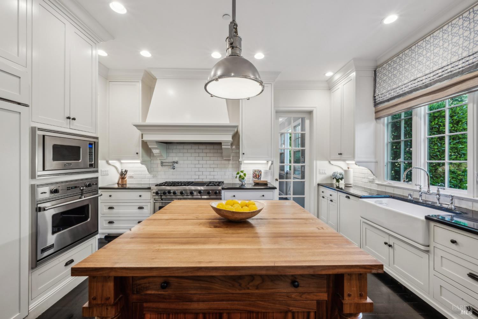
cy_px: 160
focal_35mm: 14
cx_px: 239
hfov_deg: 104.3
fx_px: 186
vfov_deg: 81.2
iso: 320
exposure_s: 1/2
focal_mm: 14
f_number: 20
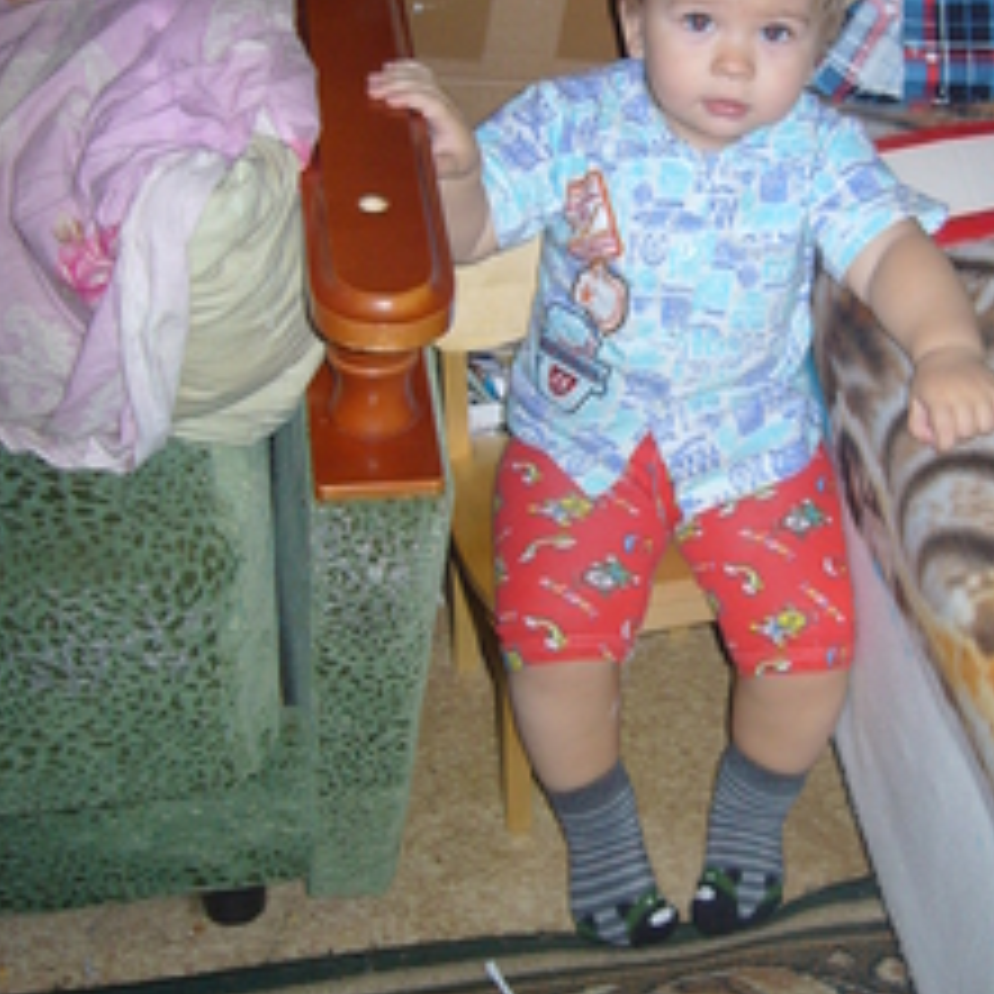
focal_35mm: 63
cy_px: 288
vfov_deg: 27.0
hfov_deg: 26.9
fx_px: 2047
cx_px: 742
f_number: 2.8
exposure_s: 1/60
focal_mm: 5.8
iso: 100
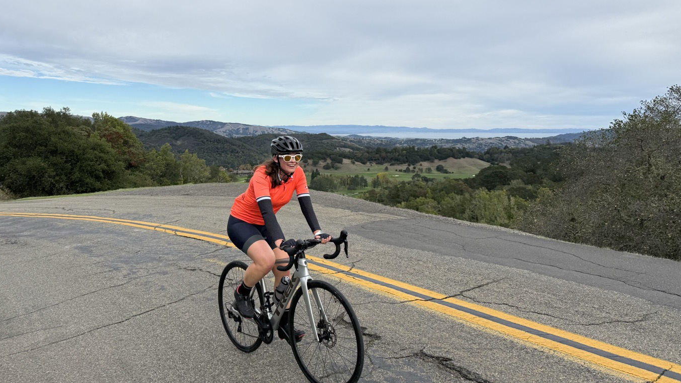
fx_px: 488
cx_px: 332
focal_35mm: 27
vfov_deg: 42.6
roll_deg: -0.4
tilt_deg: -1.9
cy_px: 147
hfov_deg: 69.8
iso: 80
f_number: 1.78
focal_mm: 6.76
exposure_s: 1/4405
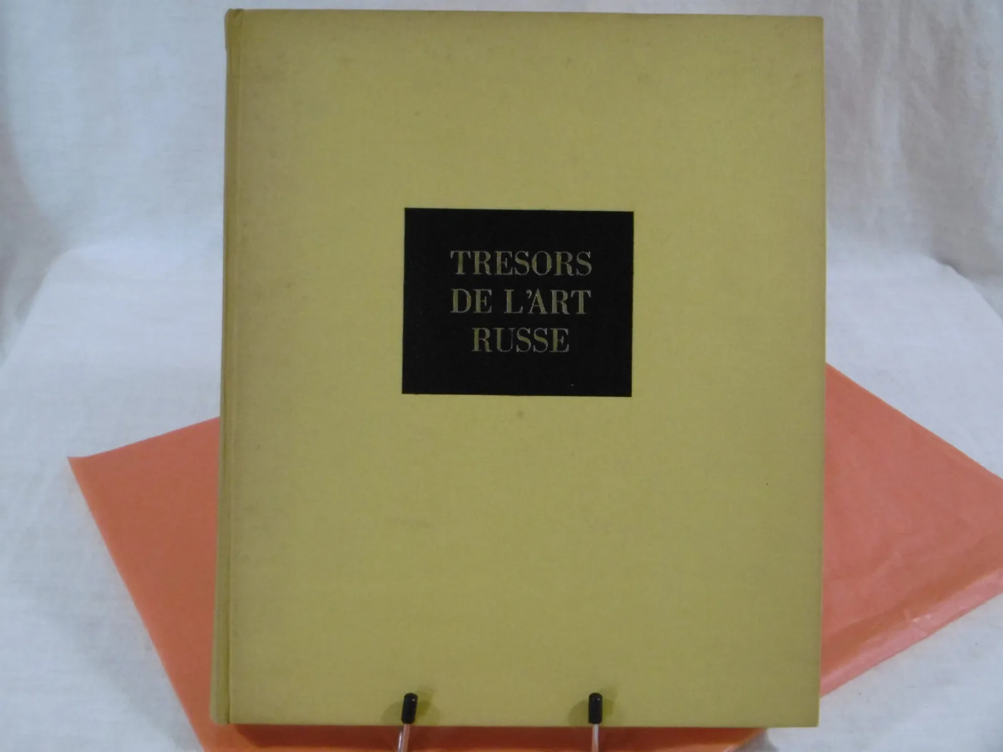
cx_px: 502
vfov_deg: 37.7
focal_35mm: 38
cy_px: 376
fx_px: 1101
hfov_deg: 49.0
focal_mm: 6.8
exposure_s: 1/50
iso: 400
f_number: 3.7
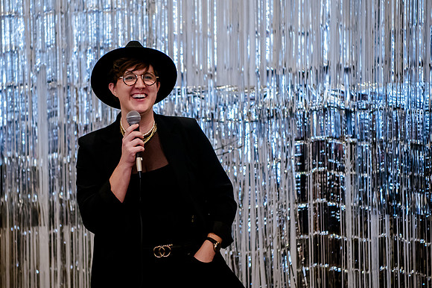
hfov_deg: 23.1
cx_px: 161
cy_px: 140
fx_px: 1052
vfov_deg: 15.6
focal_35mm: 88
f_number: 2.8
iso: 5000
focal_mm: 70
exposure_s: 1/100
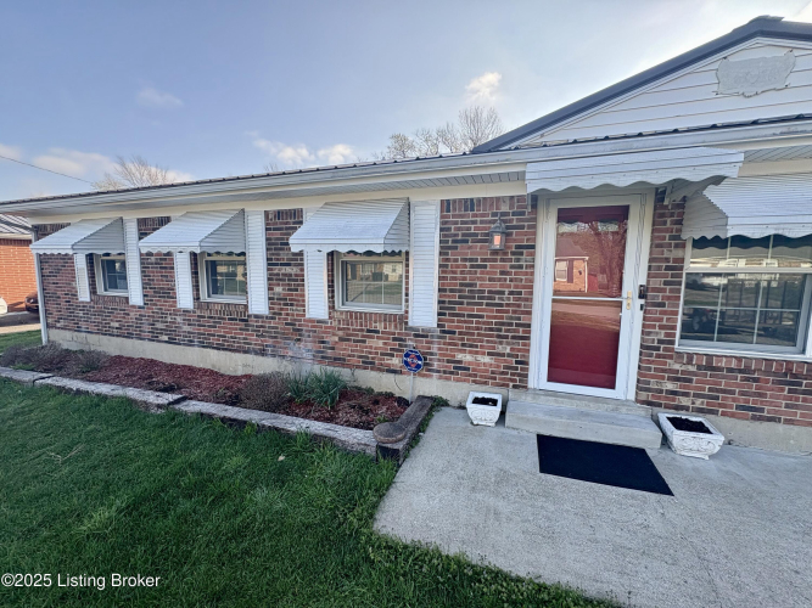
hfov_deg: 102.1
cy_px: 304
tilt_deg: -6.6
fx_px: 328
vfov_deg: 85.7
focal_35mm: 14
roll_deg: -0.3
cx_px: 406
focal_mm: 2.22
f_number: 2.2
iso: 40
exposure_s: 1/295
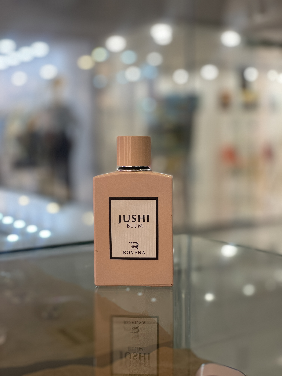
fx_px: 565
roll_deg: +0.9
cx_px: 141
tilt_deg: -4.5
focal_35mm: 52
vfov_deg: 36.8
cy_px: 188
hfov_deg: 28.0
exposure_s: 1/100
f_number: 2
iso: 125
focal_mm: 6
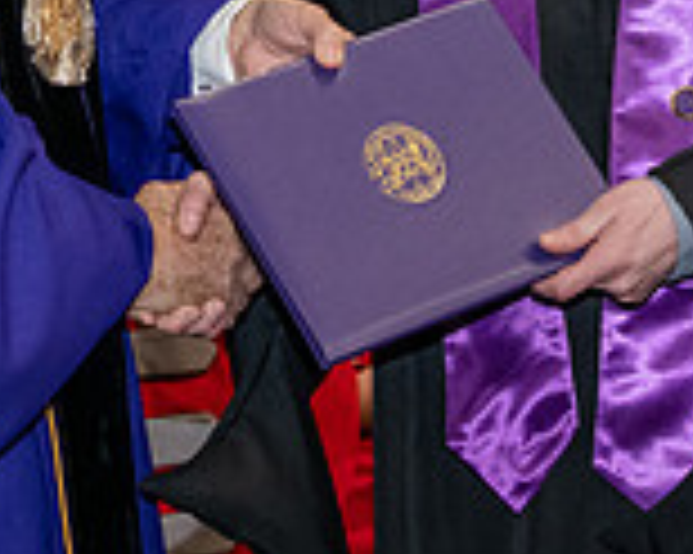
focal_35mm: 248
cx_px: 153
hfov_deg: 7.8
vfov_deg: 6.2
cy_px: -232
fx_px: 5083
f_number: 5.6
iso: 2500
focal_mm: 70
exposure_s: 1/200
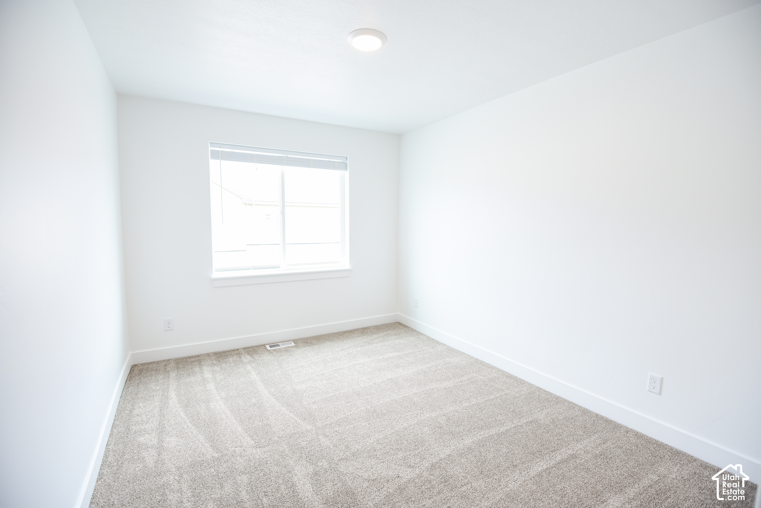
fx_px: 359
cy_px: 254
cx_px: 380
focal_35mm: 17
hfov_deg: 93.3
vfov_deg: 70.5
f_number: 4
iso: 320
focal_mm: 17
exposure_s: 1/80
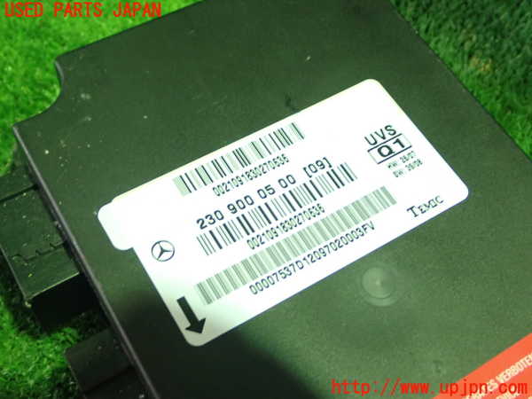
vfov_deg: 30.9
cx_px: 266
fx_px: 722
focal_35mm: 47
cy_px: 200
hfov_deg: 40.4
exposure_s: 1/15
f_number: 3.1
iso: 800
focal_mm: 8.4
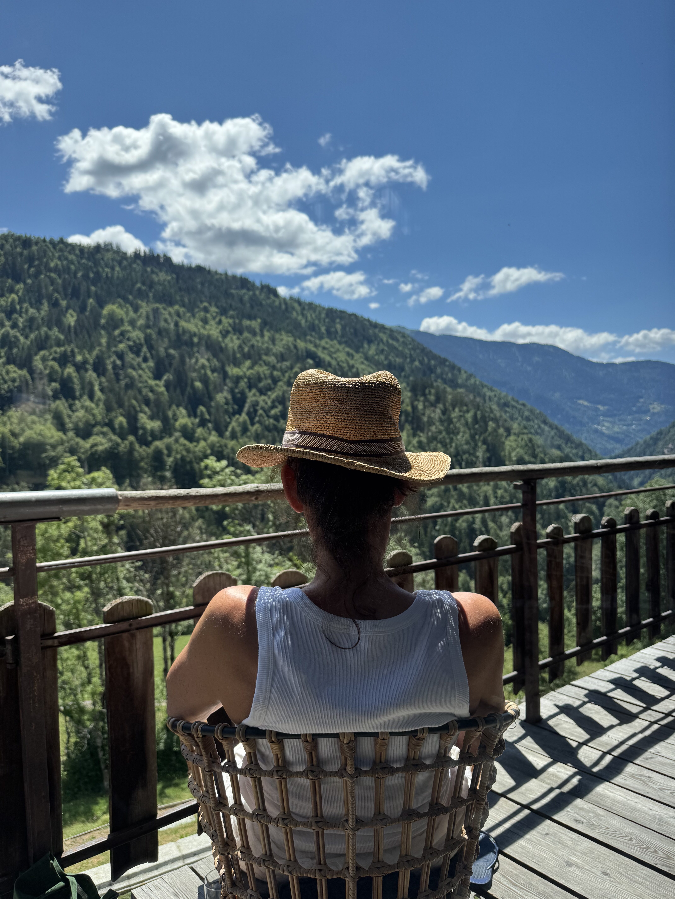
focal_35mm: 24
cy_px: 450
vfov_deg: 71.6
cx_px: 338
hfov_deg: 56.8
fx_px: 624
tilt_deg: -1.5
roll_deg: +1.5
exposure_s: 1/3413
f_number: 1.78
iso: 80
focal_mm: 6.76
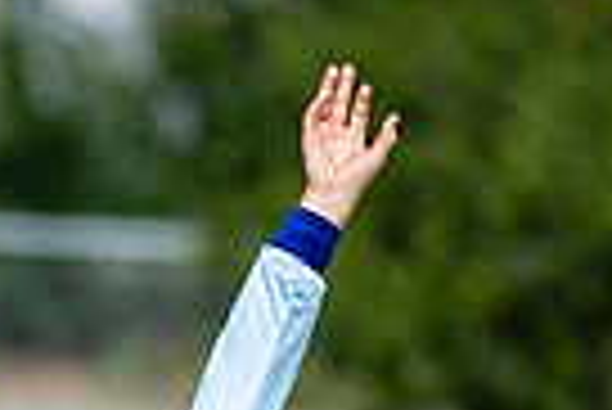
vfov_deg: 0.8
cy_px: 841
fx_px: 30496
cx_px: -194
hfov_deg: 1.1
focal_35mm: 1792
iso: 100
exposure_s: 1/1000
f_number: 3.2
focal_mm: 300
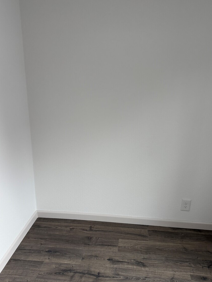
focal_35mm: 31
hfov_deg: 45.4
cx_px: 112
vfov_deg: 58.1
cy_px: 160
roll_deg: -1.8
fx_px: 253
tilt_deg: -19.5
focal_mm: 6.76
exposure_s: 1/60
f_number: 1.78
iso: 160
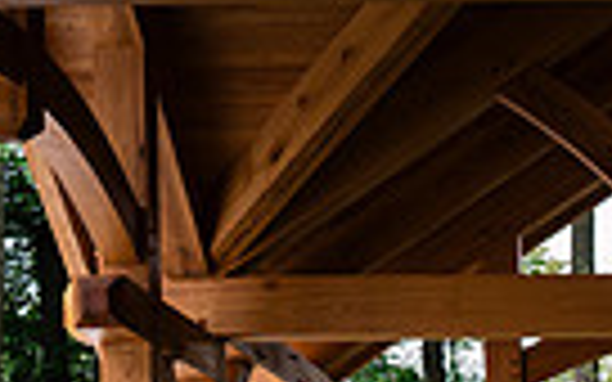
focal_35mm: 135
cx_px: 821
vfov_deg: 8.9
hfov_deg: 14.7
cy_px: 875
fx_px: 2252
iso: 400
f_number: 2.8
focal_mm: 24
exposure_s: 1/1000
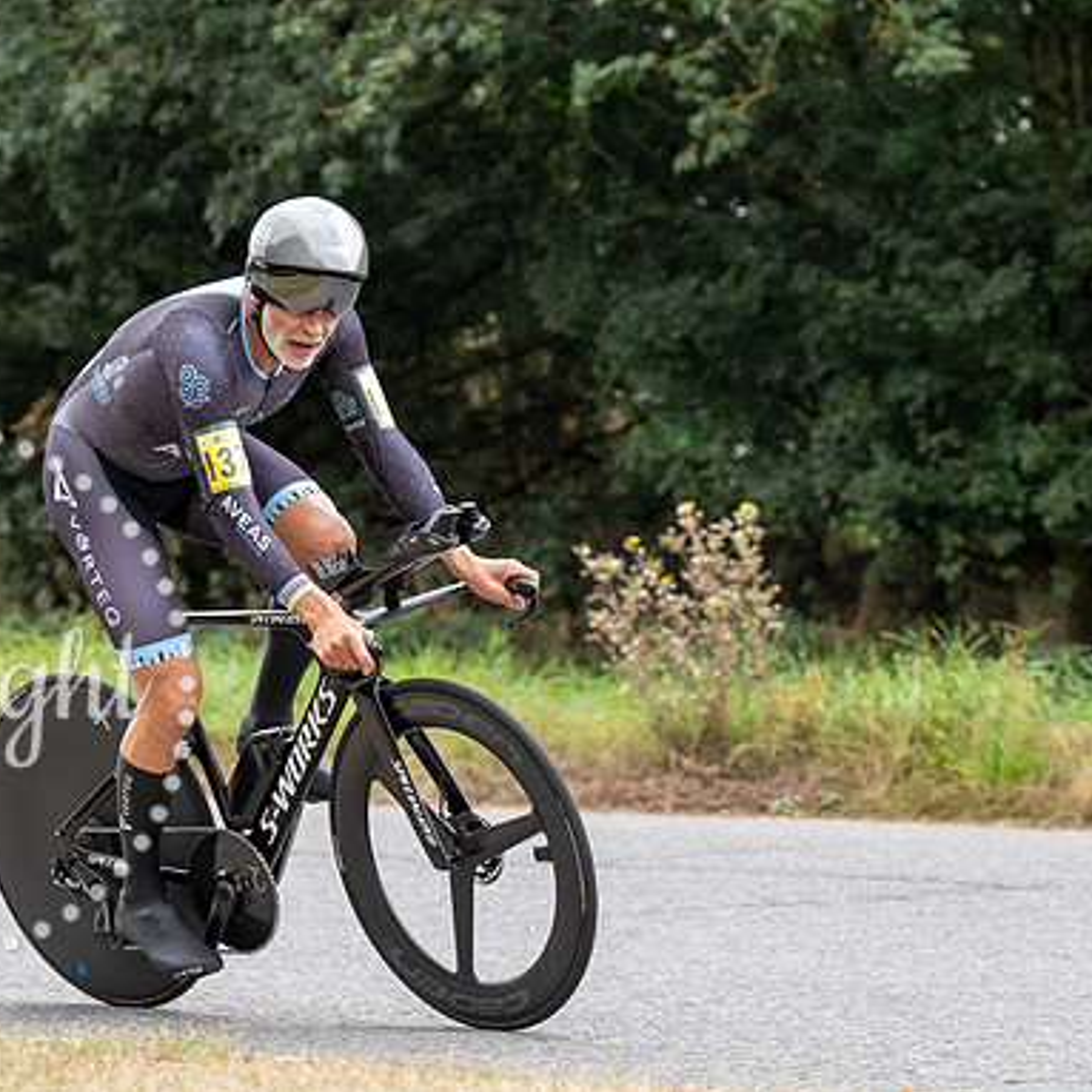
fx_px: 6960
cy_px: 443
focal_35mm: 195
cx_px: 416
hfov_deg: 9.0
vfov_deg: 9.0
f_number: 4
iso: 1000
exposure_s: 1/1000
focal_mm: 103
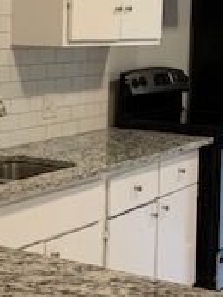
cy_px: 124
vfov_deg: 20.4
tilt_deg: -6.9
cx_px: 70
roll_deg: -0.7
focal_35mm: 96
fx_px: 824
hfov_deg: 15.4
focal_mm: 4.25
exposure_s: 1/60
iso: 200
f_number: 1.8
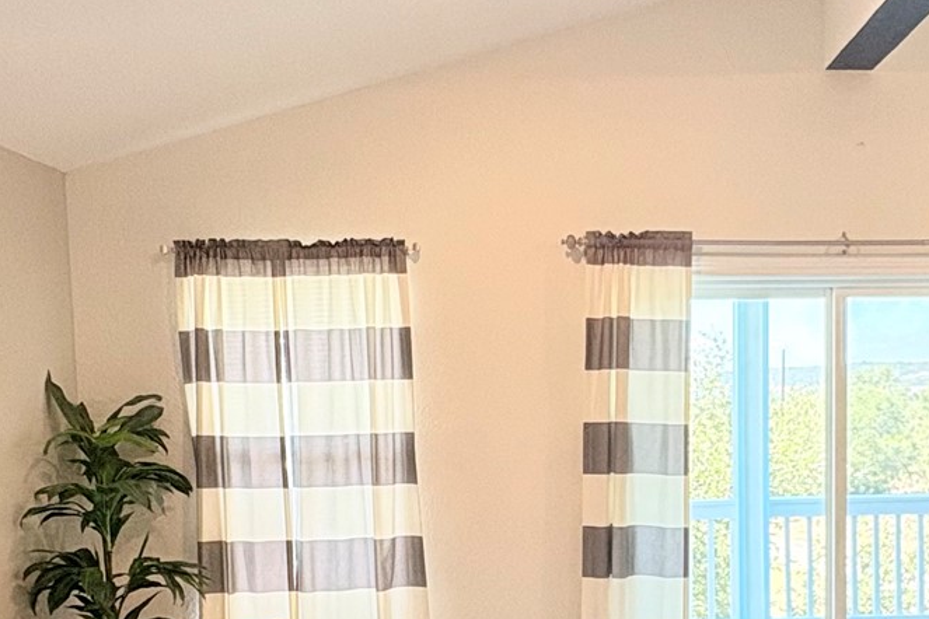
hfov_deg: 43.1
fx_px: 1161
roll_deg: +1.1
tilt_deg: -3.9
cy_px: 476
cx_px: 601
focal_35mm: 45
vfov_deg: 29.3
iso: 250
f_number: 2.2
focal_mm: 2.22
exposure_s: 1/120
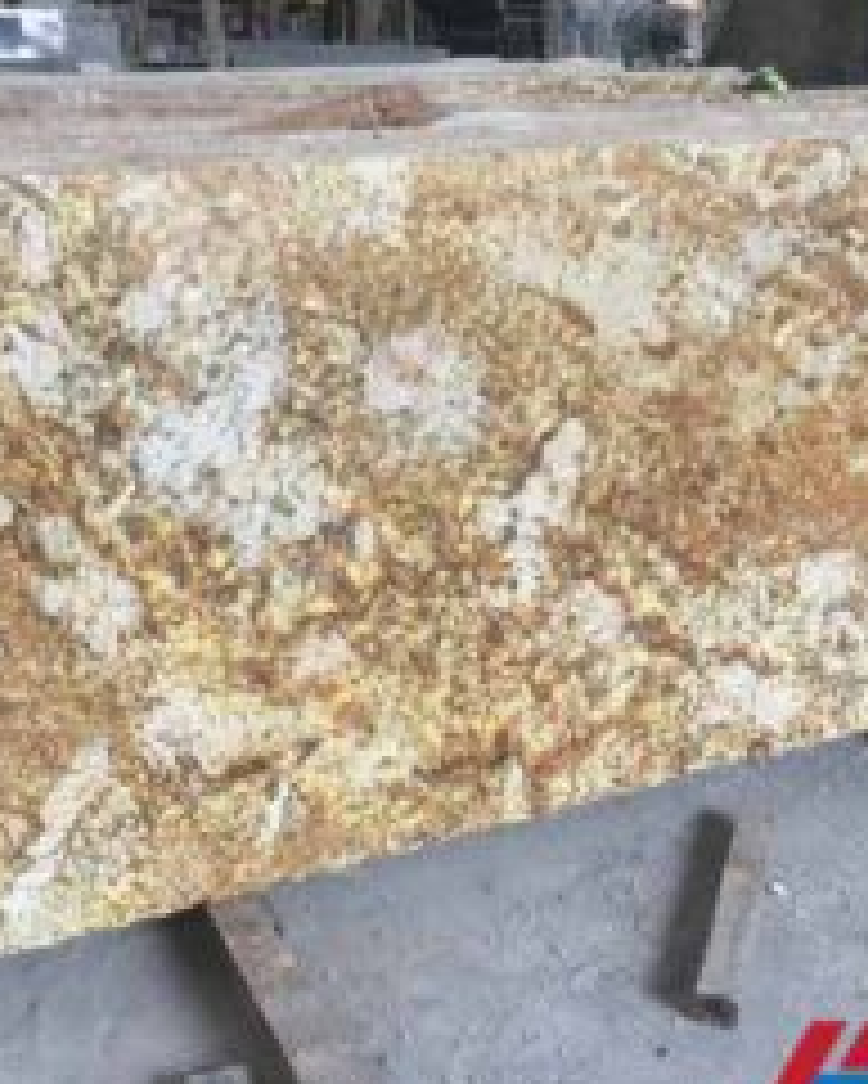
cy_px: 526
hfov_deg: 32.1
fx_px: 1508
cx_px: 454
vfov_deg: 39.5
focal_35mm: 47
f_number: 2.2
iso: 32
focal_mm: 4.15
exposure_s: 1/33
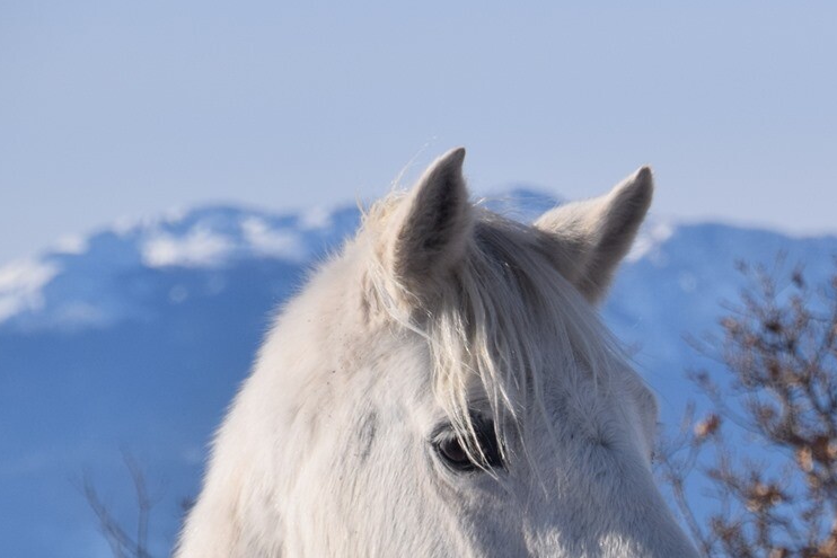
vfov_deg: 3.2
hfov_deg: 4.8
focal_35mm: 427
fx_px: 9929
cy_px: 648
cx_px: 986
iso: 360
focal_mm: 110
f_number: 8
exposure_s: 1/2000
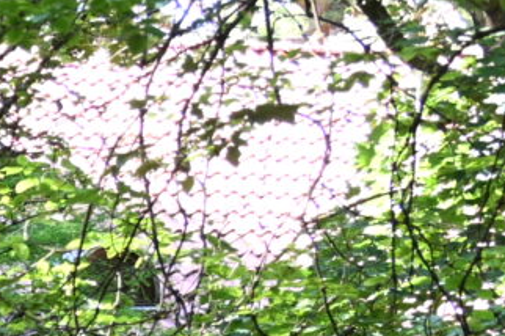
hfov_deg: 7.9
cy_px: 1100
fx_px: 2677
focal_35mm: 191
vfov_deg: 6.4
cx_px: -1355
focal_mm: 24
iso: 160
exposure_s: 1/25
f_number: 4
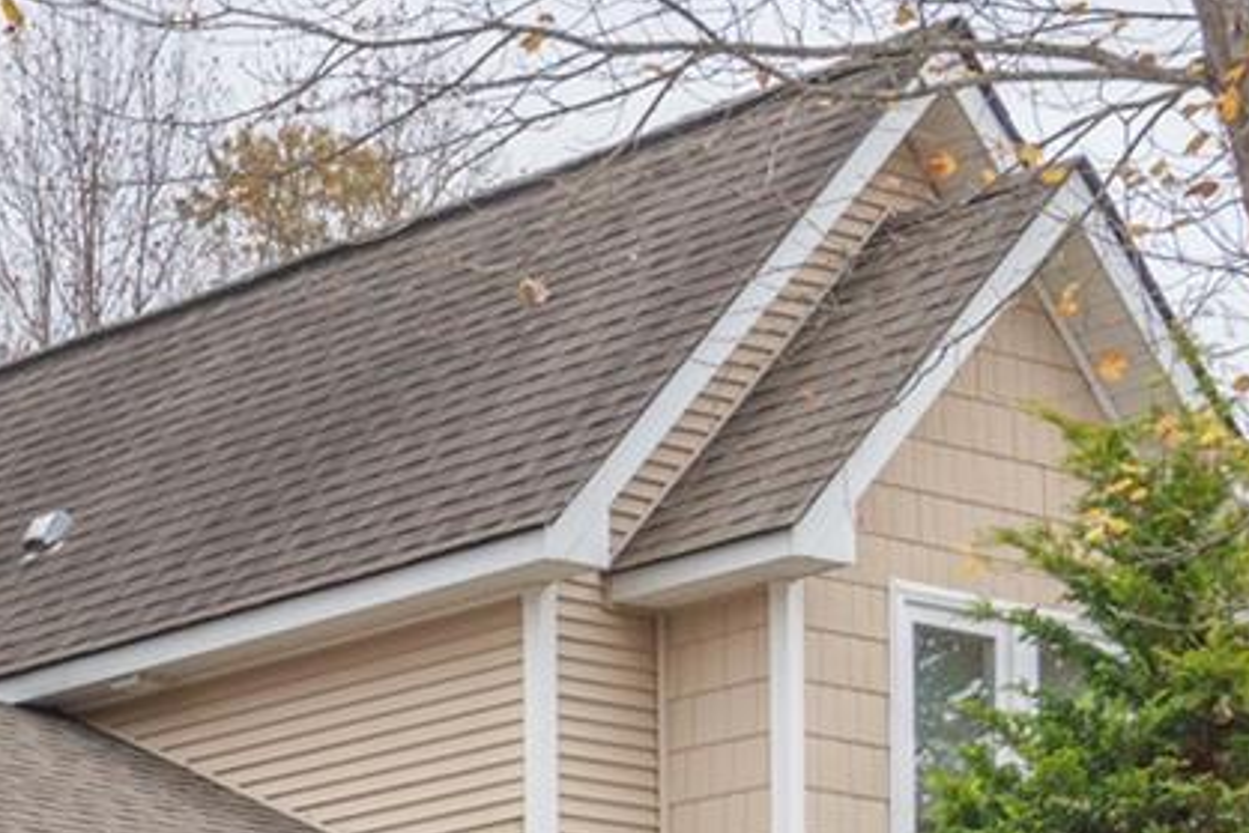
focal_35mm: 147
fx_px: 5102
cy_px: 970
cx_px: -870
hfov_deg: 12.9
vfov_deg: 9.2
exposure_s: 1/500
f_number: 7.1
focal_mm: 30
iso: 320
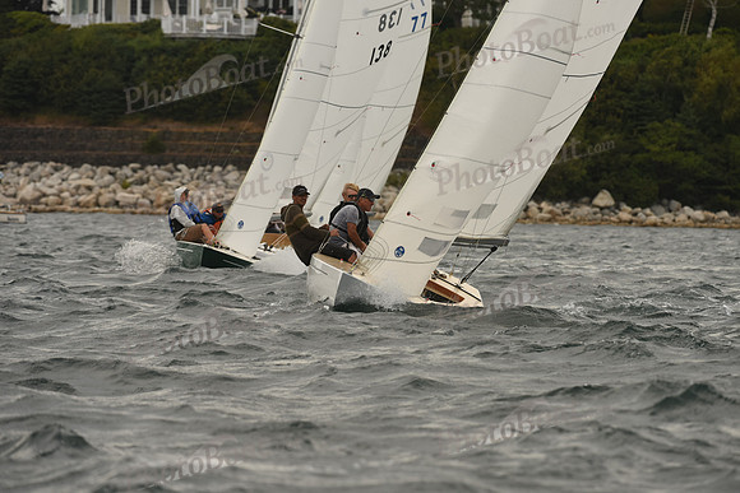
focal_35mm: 310
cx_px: 370
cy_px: 246
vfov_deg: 4.4
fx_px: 6373
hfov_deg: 6.6
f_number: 6.3
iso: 250
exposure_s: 1/640
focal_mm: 310
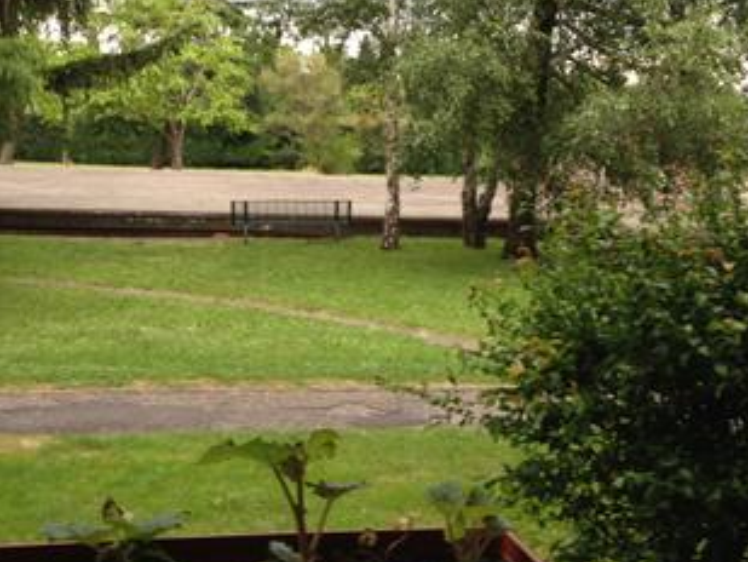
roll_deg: +0.4
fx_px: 1383
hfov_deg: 30.2
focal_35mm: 64
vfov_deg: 22.9
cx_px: 336
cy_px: 213
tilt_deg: -4.1
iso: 64
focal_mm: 4.12
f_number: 2.4
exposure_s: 1/60
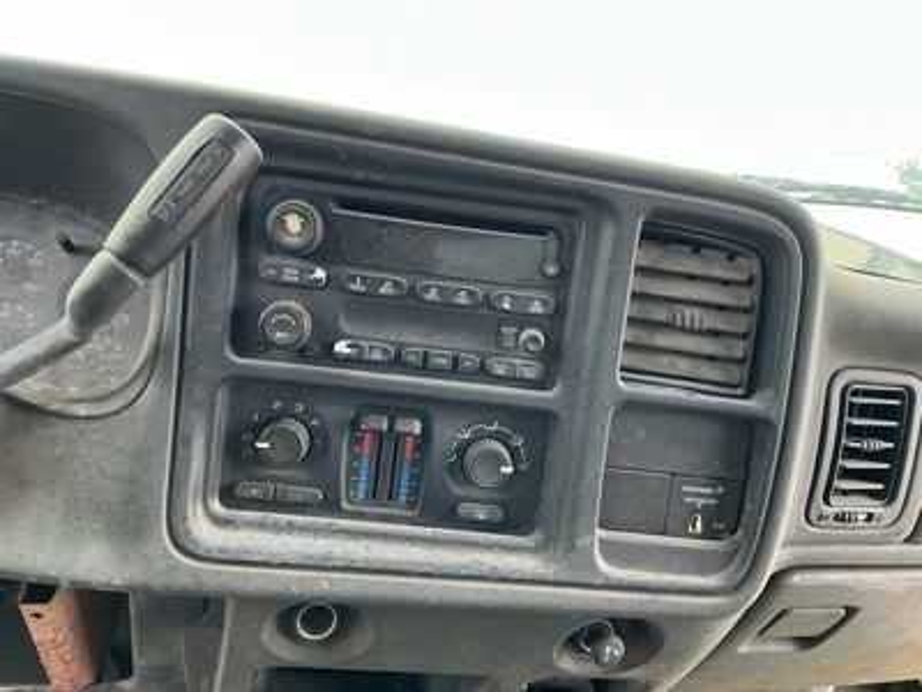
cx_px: 461
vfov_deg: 49.7
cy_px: 346
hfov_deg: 63.4
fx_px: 746
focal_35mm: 28
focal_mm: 3
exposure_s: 1/106
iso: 64
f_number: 1.8
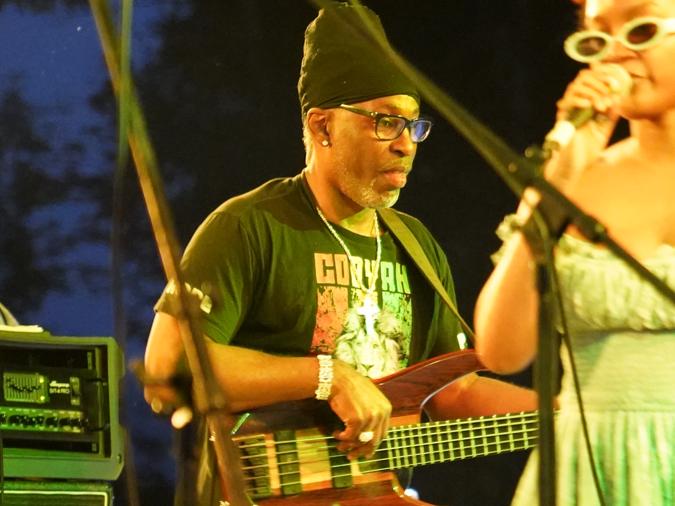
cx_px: 798
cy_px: 246
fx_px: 5090
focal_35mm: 261
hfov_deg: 7.5
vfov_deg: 5.7
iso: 12800
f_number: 4
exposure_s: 1/50
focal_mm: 105
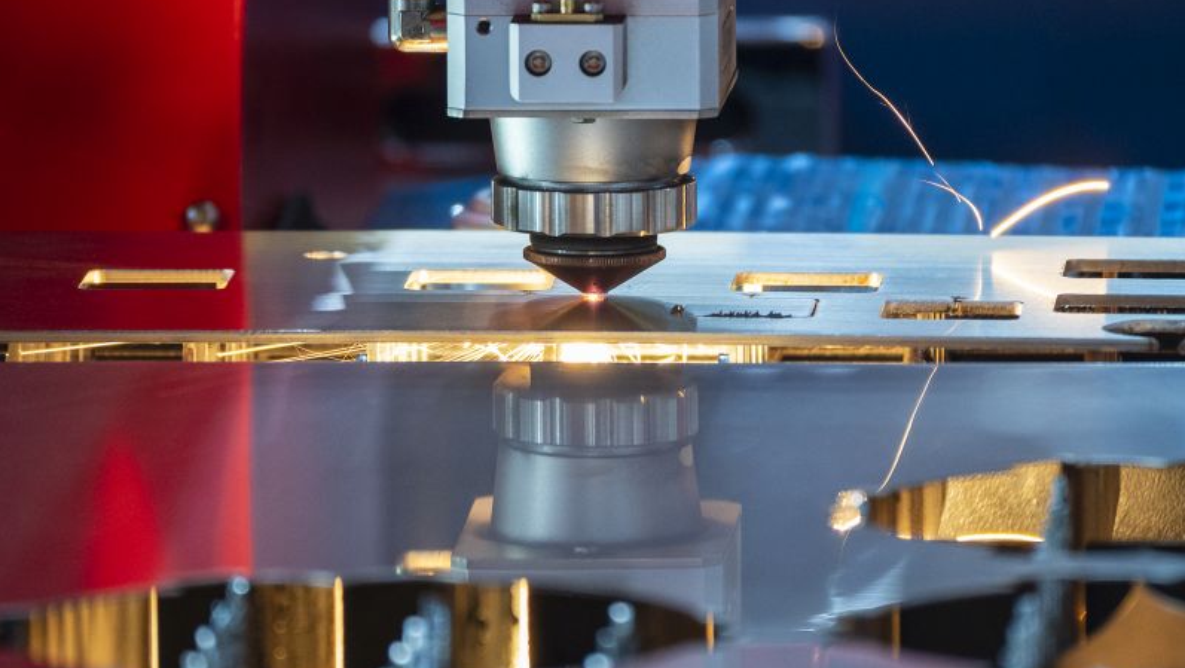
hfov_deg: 5.5
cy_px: 294
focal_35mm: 394
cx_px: 593
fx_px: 12385
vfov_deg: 3.1
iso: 1000
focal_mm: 250
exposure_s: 1/20
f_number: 6.3
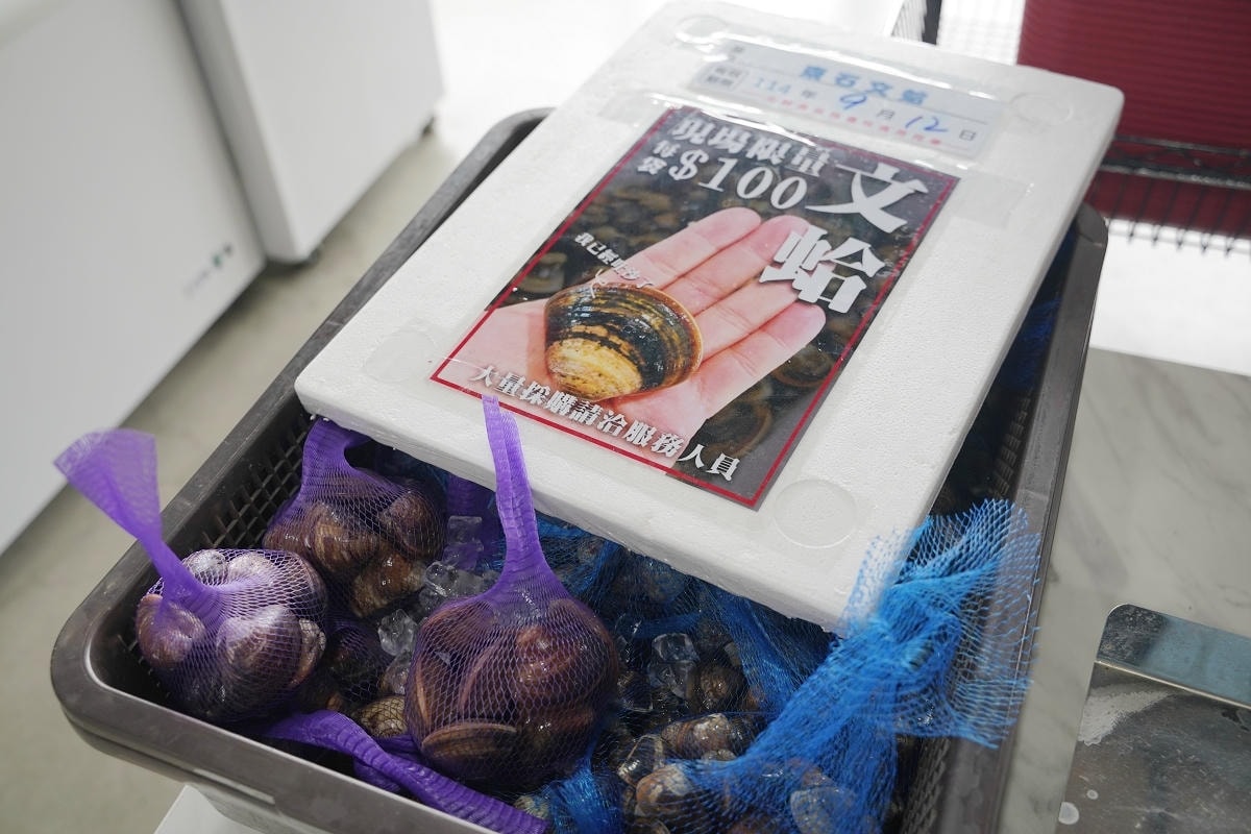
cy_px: 417
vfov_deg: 40.0
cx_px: 626
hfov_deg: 57.2
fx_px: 1147
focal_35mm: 33
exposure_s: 1/160
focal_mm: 33
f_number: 4
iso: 640
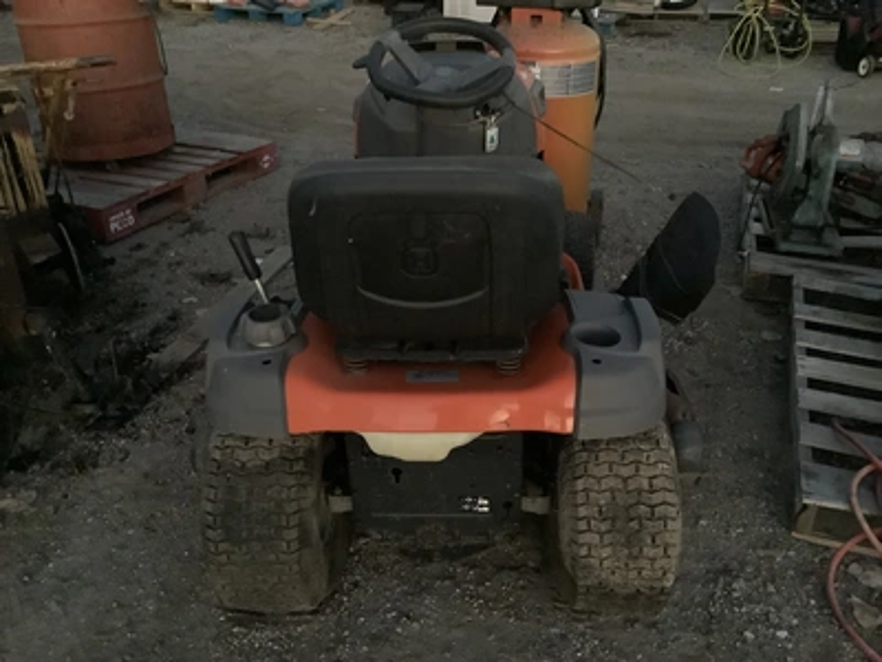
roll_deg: -1.2
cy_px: 331
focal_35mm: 31
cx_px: 441
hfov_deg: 58.4
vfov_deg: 45.4
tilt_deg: -29.4
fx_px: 790
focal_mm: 3.3
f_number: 2.4
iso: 800
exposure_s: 1/15
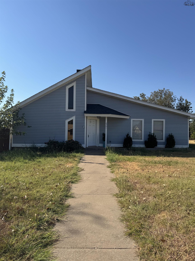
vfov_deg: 71.6
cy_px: 130
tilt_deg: +1.8
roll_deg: -1.2
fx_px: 180
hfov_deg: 56.8
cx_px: 98
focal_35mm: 24
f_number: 1.78
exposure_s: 1/4608
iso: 80
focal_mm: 6.76
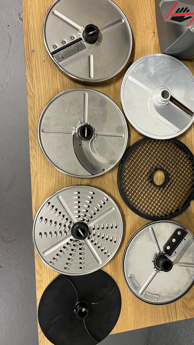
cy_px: 172
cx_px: 131
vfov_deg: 61.0
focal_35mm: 32
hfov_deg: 36.3
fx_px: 293
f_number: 1.6
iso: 160
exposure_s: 1/50
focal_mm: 5.1
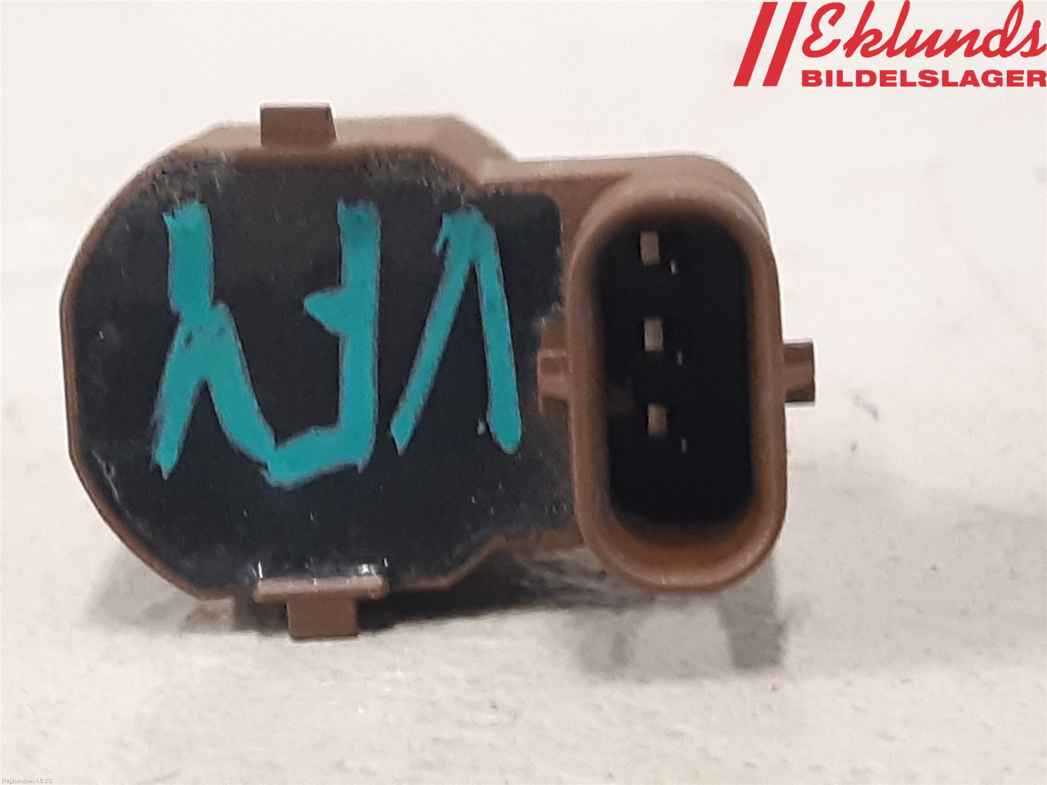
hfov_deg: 67.3
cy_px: 392
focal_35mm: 26
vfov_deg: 53.1
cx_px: 524
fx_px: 786
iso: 200
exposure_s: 1/33
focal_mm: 3.93
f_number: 1.7
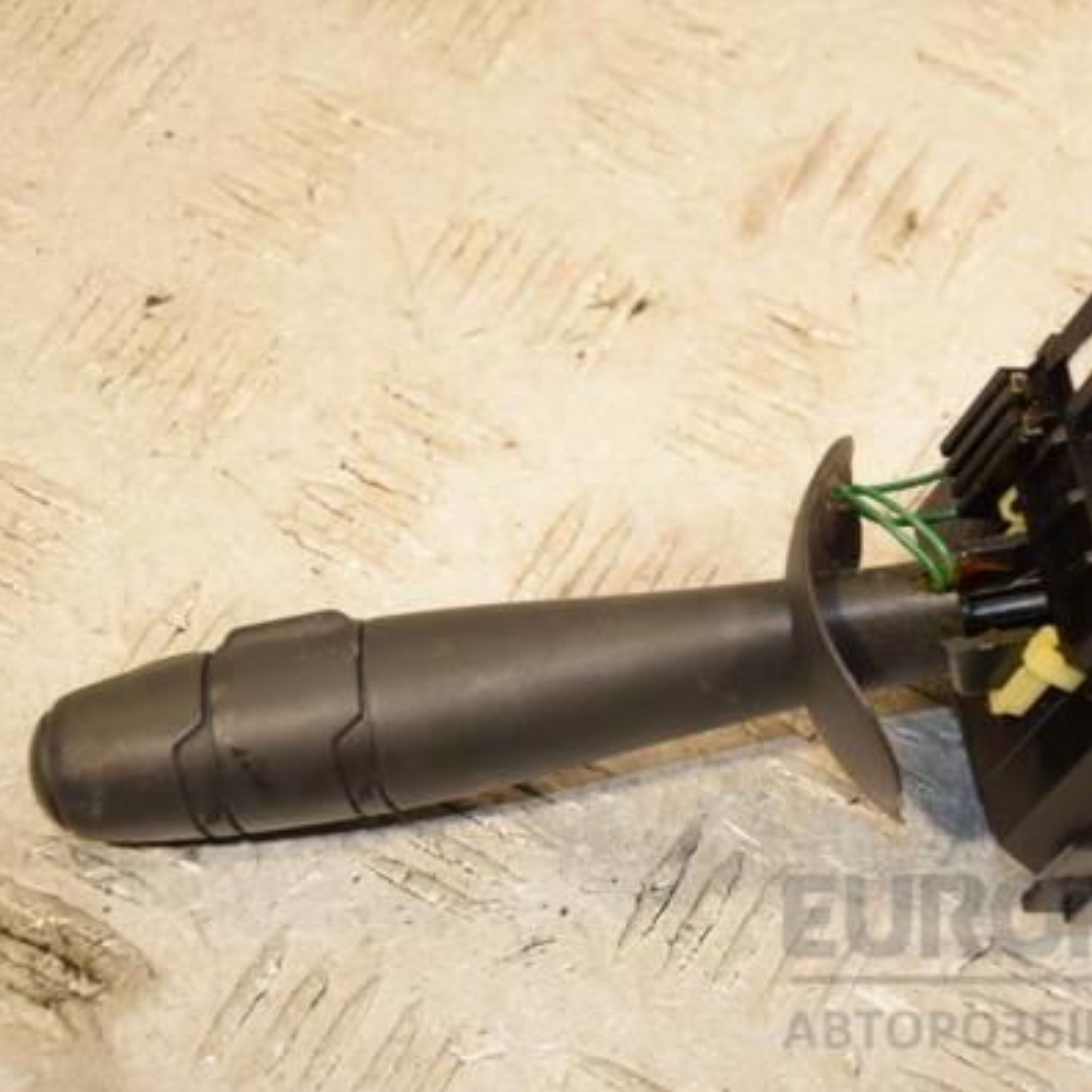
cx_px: 731
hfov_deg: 15.5
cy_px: 549
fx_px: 3997
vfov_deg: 15.6
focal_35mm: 112
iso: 800
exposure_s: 1/200
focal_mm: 58
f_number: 5
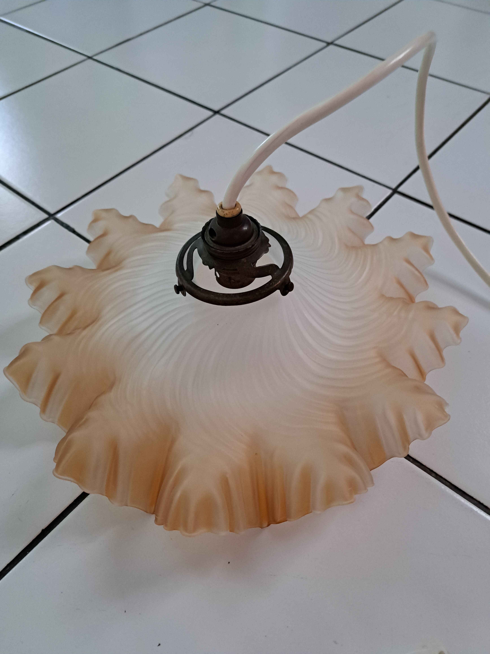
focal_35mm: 24
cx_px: 245
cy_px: 327
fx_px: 453
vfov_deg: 71.6
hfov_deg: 56.8
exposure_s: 1/33
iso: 400
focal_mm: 5.23
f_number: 1.8
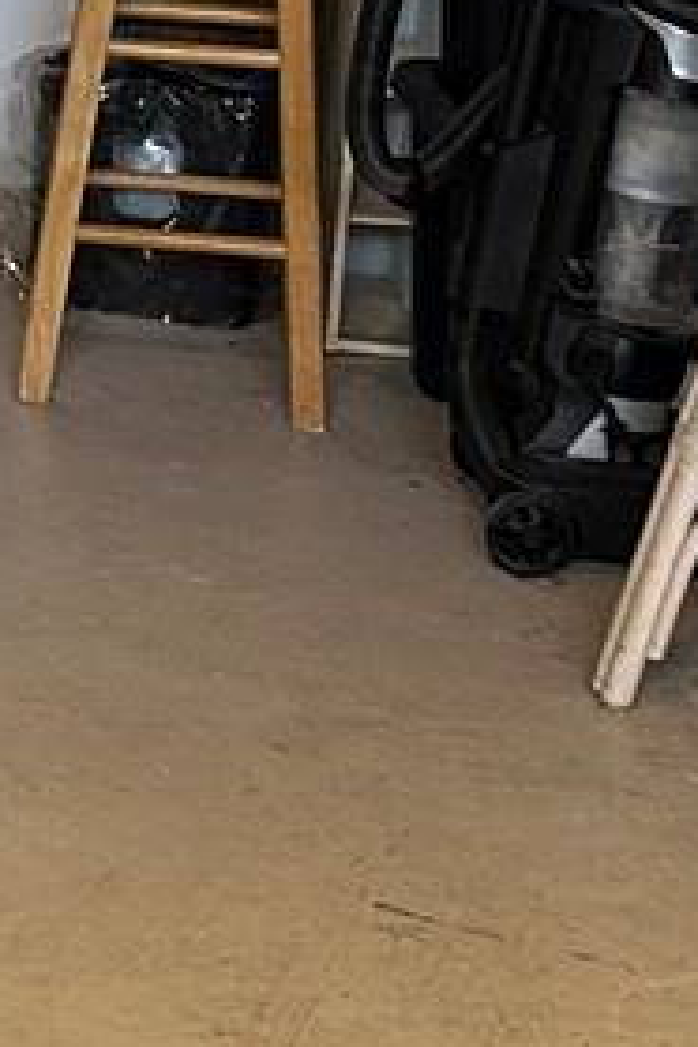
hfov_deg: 9.2
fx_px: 4159
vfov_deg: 14.1
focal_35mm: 143
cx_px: -462
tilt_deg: -10.5
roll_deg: -3.0
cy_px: -79
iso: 200
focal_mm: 6.86
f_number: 1.78
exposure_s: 1/60
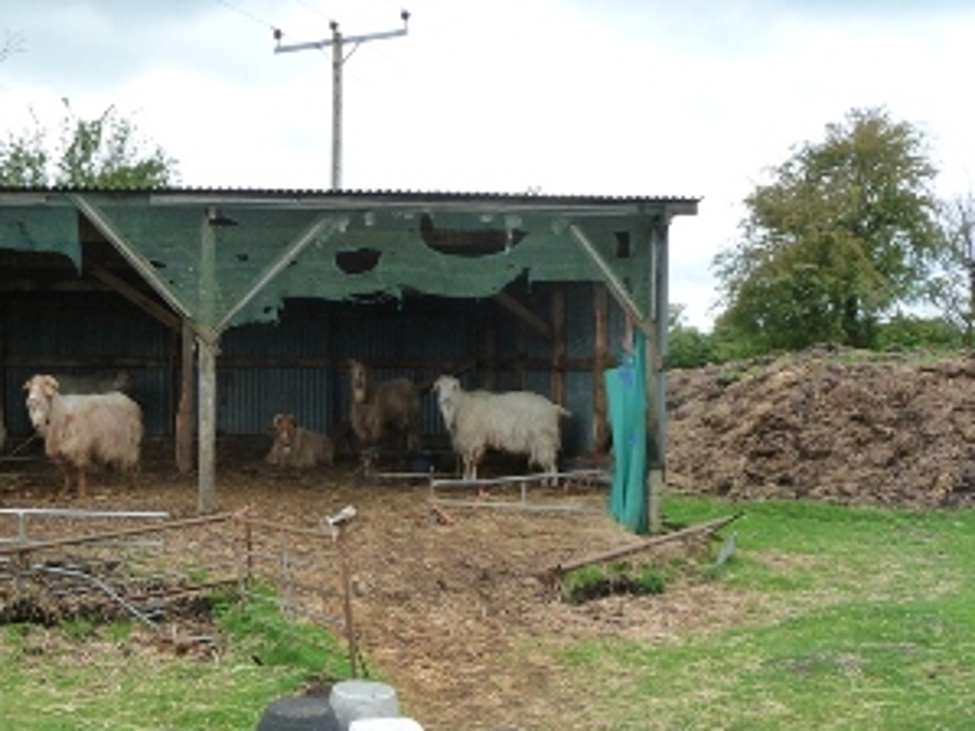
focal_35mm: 51
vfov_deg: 28.5
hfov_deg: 36.7
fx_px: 1436
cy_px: 428
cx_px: 254
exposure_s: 1/320
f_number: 3.6
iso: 160
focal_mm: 5.6
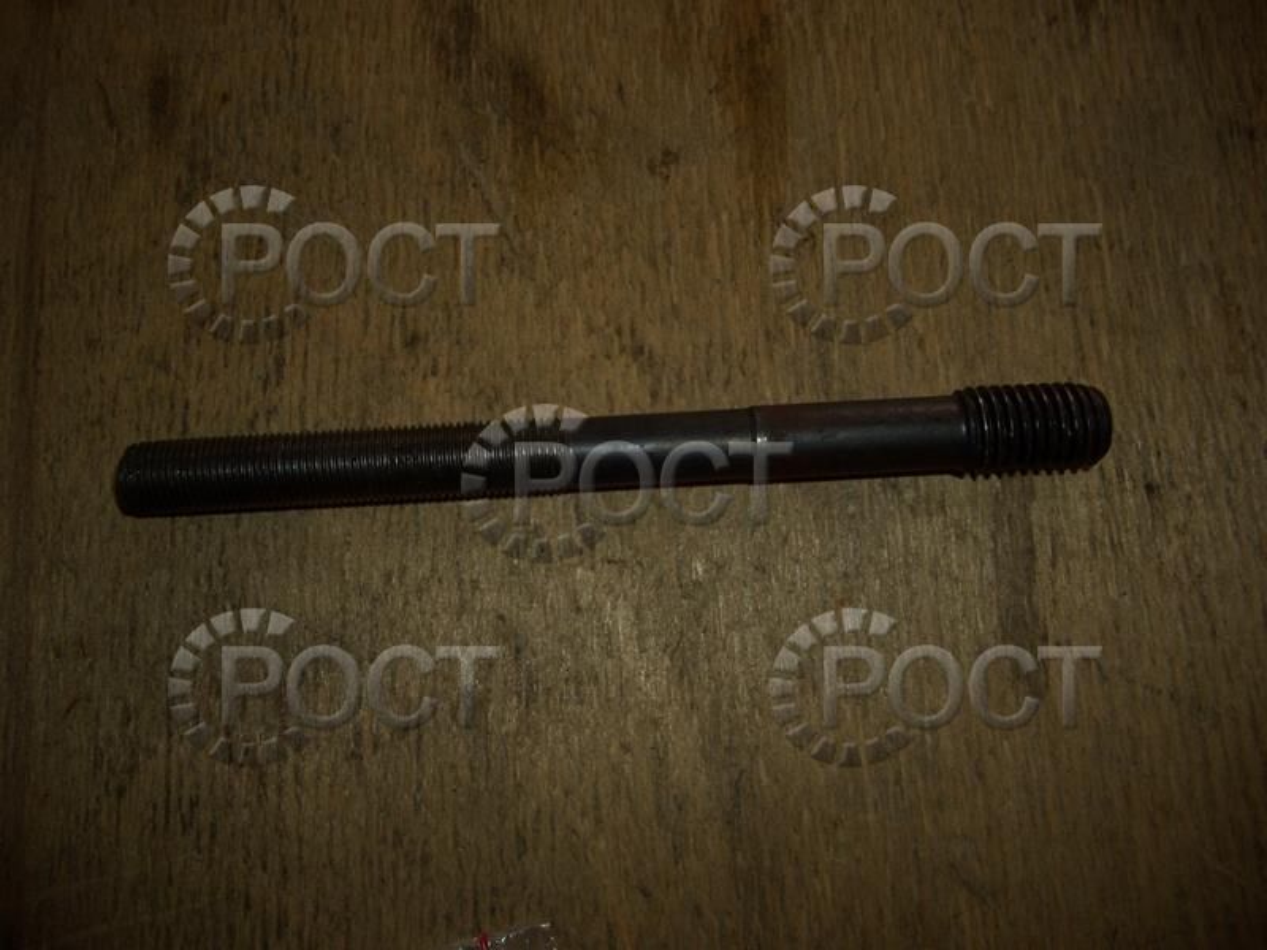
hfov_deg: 52.6
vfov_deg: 40.7
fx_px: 1281
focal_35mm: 35
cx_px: 634
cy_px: 475
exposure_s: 1/60
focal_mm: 5.8
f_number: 2.6
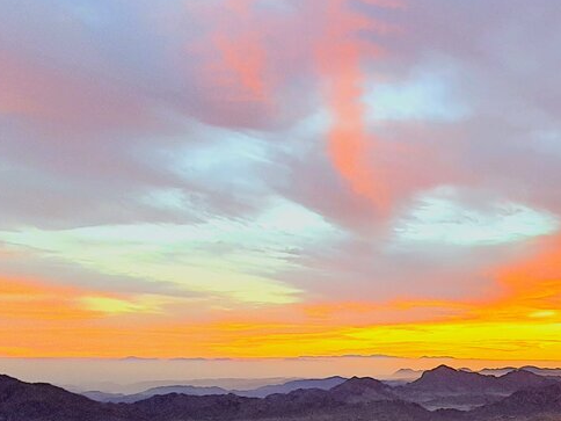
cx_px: 730
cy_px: 523
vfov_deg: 28.5
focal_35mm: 43
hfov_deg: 32.7
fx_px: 697
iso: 64
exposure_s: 1/50
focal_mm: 1.8
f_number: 2.2
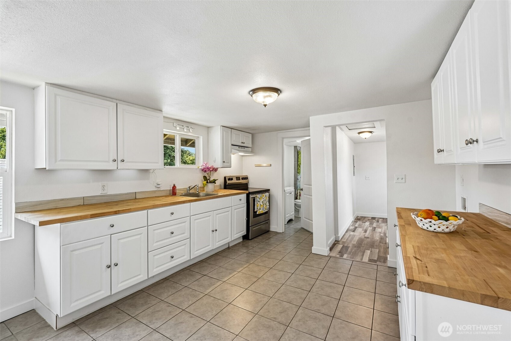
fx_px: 227
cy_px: 170
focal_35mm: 16
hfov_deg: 96.7
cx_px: 256
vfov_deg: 73.7
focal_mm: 16
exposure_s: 1/30
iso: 400
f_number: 8
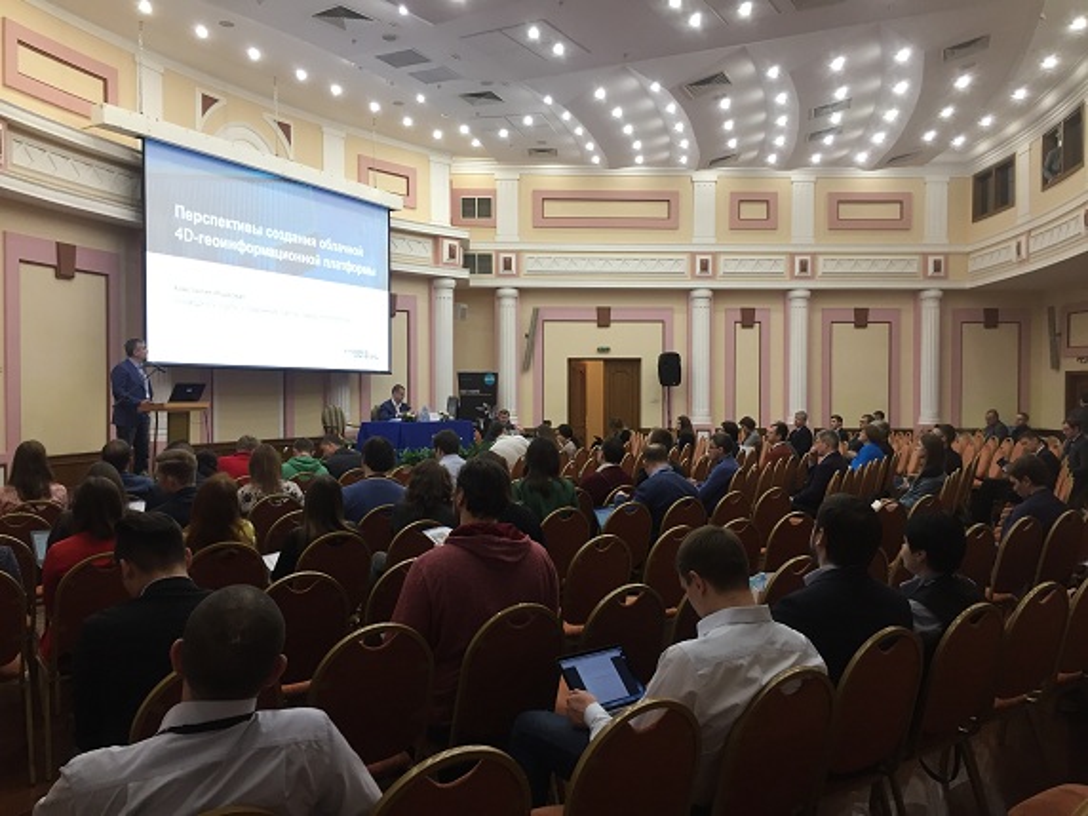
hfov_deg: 61.7
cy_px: 408
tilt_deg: -2.3
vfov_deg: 48.2
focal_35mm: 29
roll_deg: -1.6
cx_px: 544
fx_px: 911
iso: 100
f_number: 2.2
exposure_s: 1/33
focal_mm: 4.15
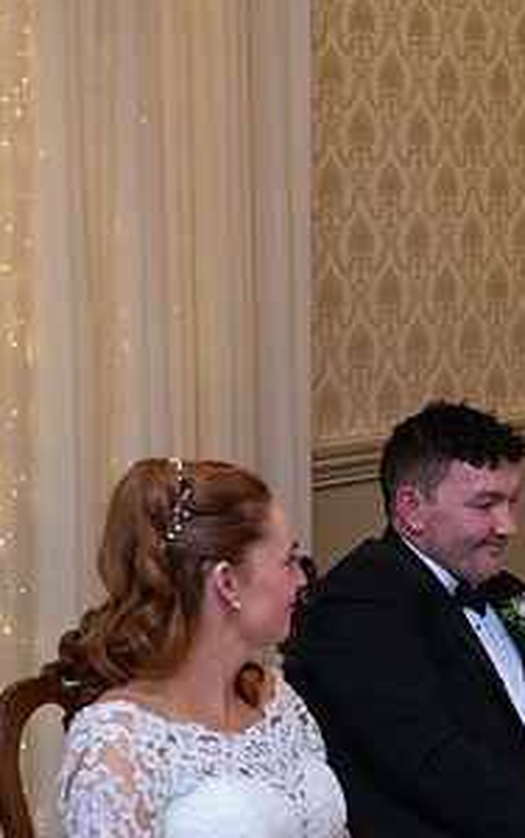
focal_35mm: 122
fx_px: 2788
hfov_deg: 10.7
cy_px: 529
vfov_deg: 17.1
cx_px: 469
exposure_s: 1/160
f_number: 3.5
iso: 1000
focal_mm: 62
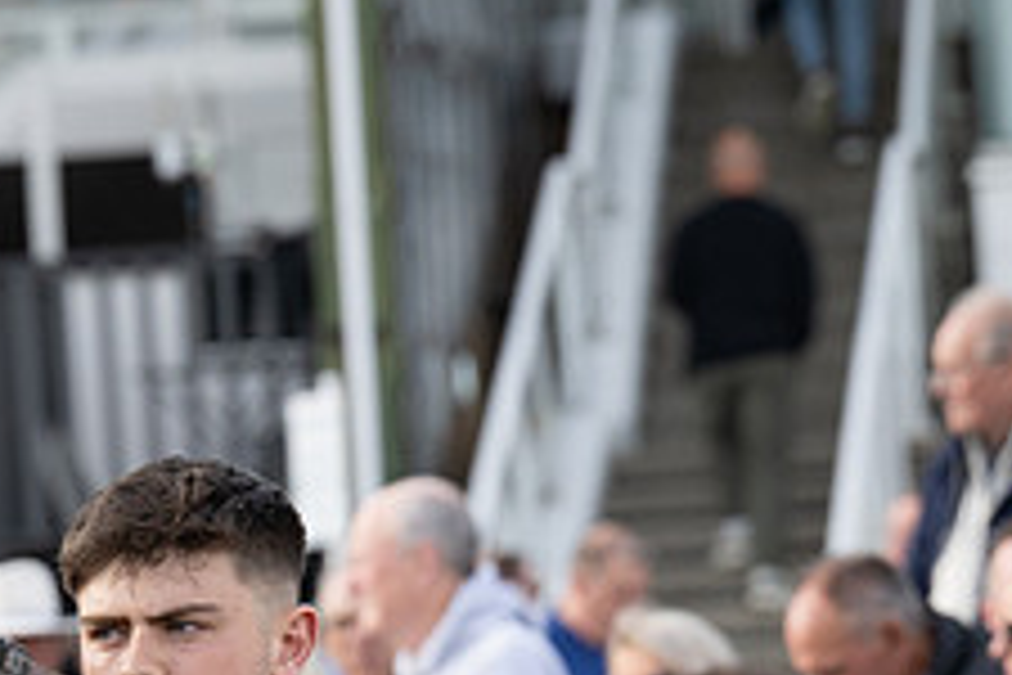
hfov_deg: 4.8
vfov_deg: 3.2
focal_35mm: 426
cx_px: 45
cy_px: 842
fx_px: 11974
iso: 400
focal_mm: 110
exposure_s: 1/1000
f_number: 4
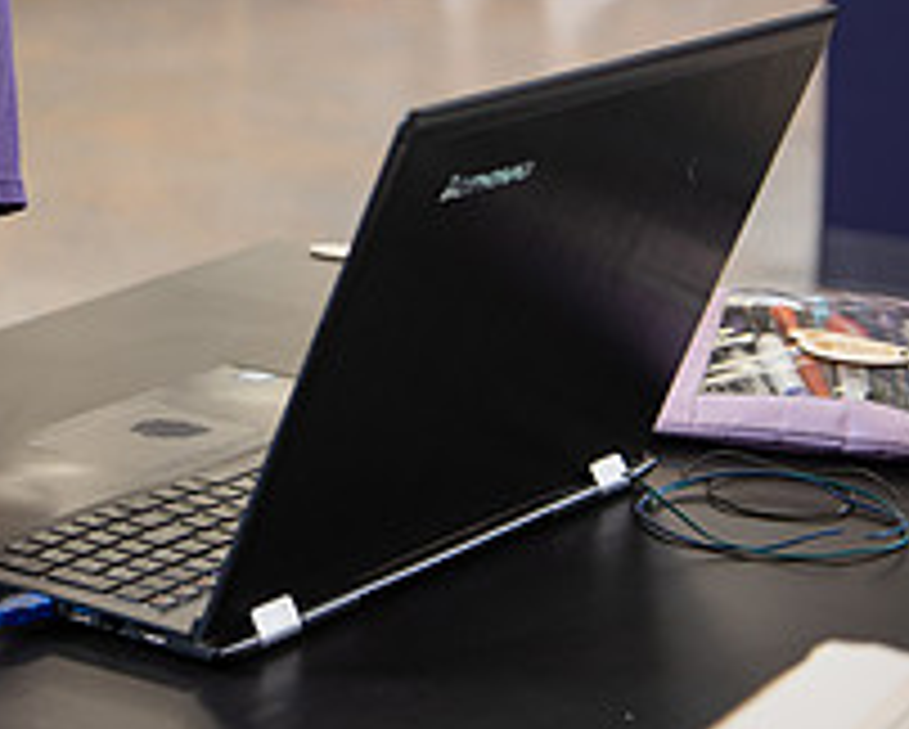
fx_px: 3043
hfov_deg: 16.1
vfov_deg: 13.4
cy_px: -88
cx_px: -256
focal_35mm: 113
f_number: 4
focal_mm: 42
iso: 640
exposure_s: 1/200
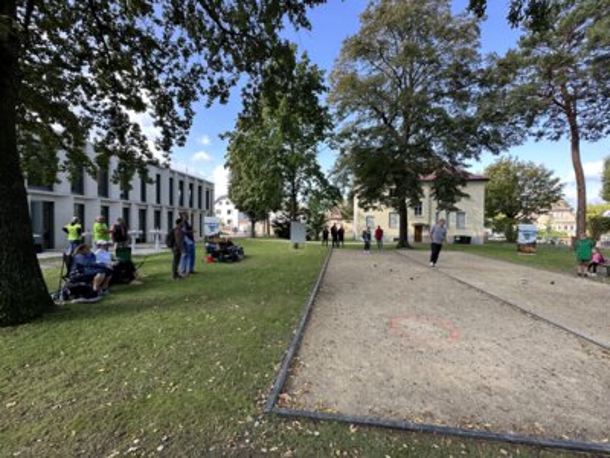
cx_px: 305
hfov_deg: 102.1
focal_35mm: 14
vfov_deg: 85.7
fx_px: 247
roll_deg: +0.1
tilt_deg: -0.1
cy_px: 229
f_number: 2.2
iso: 40
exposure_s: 1/307
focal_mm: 2.22
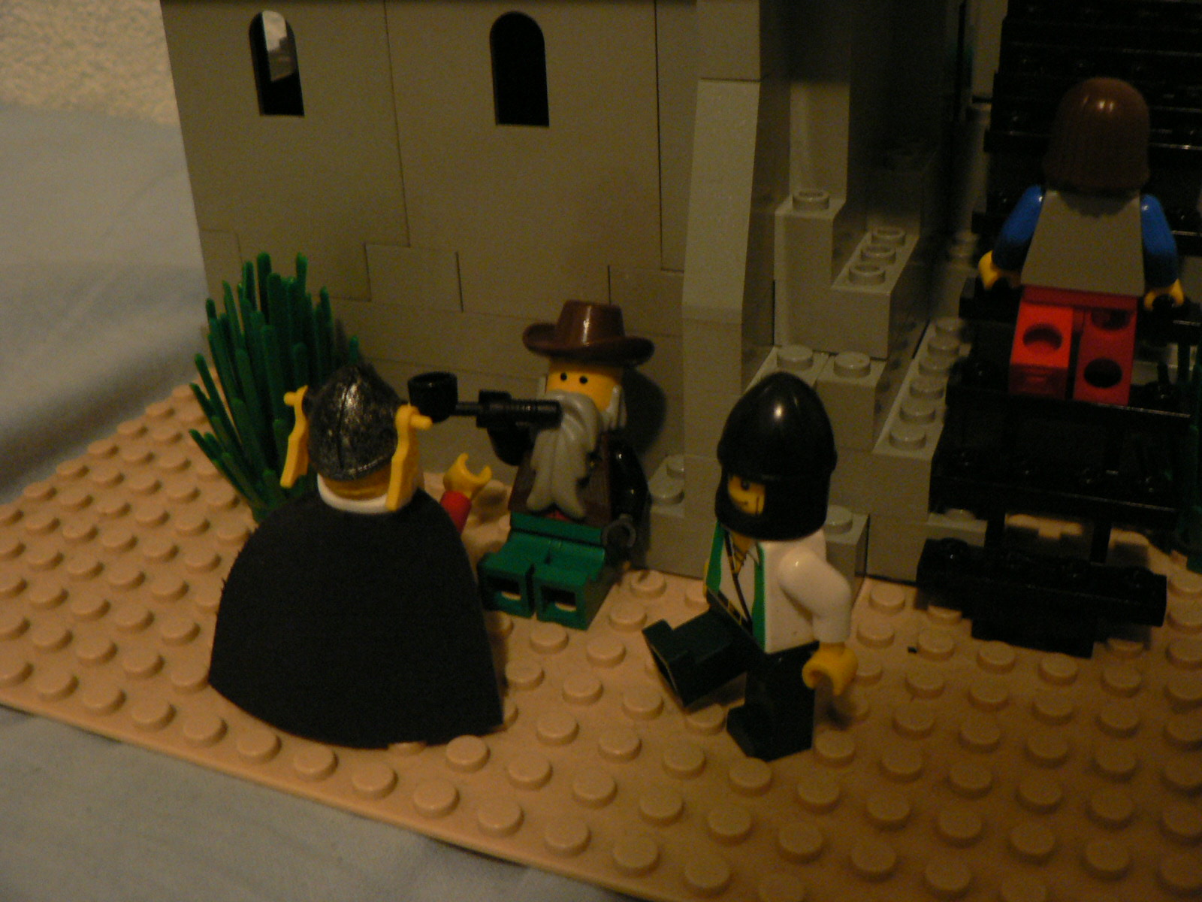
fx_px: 1250
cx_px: 601
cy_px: 451
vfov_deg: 39.7
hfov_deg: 51.4
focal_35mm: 36
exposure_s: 1/4
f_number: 2.8
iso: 200
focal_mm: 6
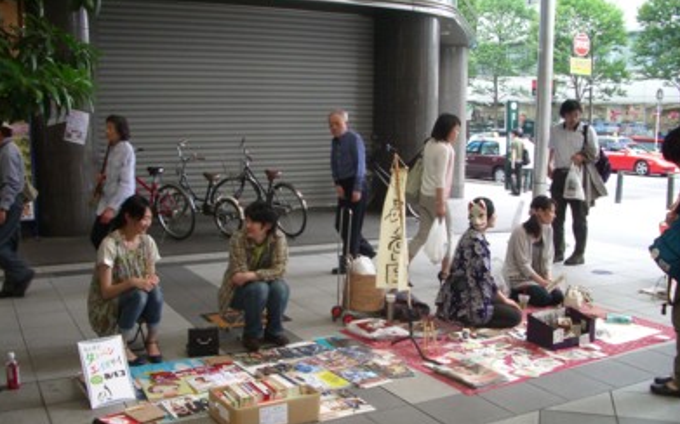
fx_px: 704
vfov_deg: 33.4
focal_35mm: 38
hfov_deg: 51.6
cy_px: 254
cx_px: 344
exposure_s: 1/100
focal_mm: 5.8
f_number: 2.6
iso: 200
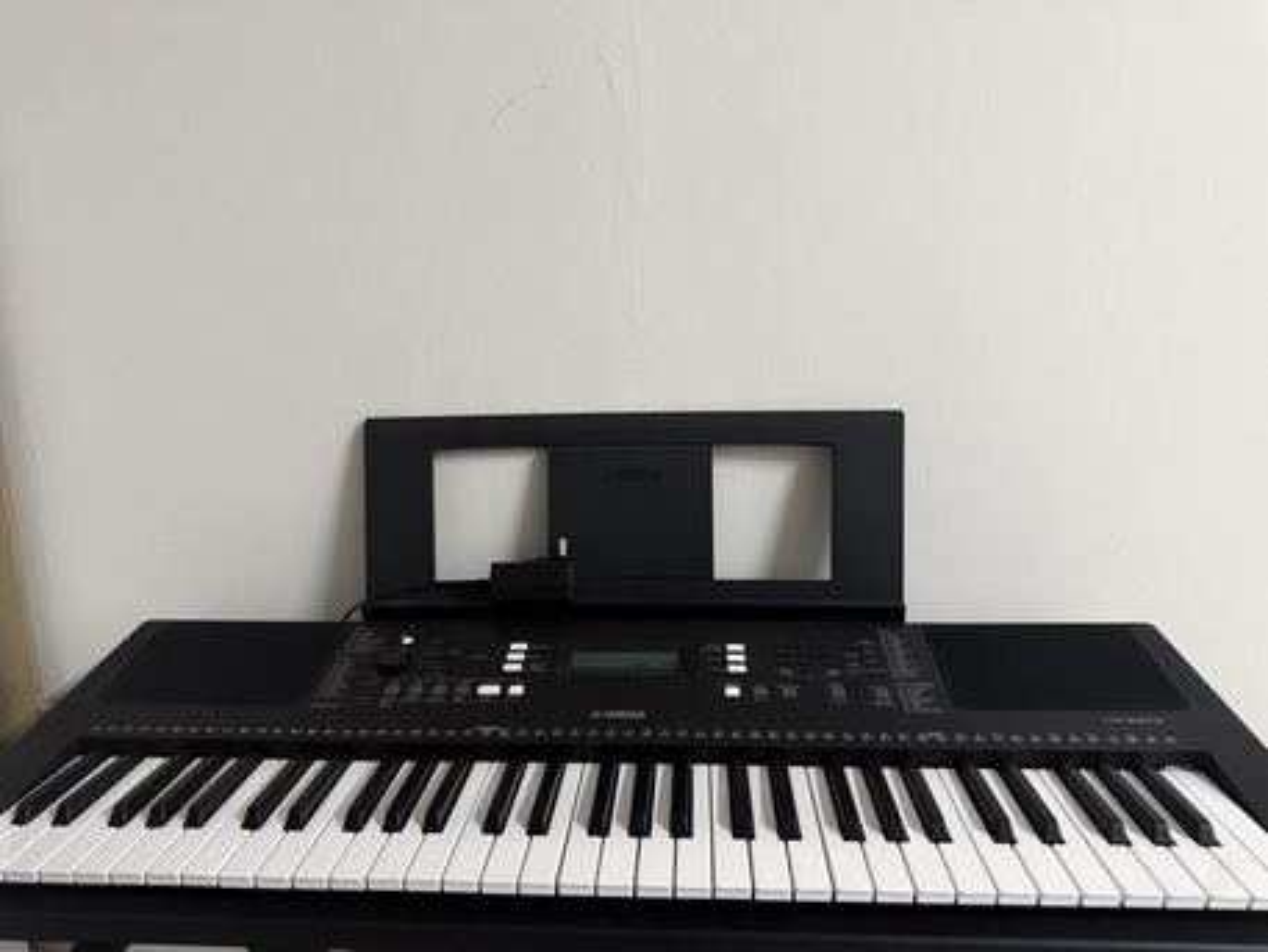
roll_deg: +1.8
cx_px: 634
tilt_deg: -11.7
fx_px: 879
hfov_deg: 71.6
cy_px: 476
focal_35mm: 24
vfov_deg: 56.8
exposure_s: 1/60
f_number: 1.78
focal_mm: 6.76
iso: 500
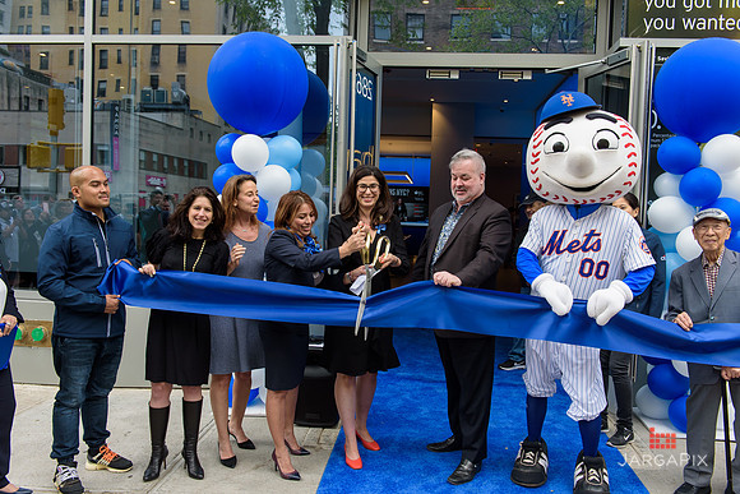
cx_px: 370
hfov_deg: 58.7
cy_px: 247
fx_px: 658
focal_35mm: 32
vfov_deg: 41.1
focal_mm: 32
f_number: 5
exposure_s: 1/250
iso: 200
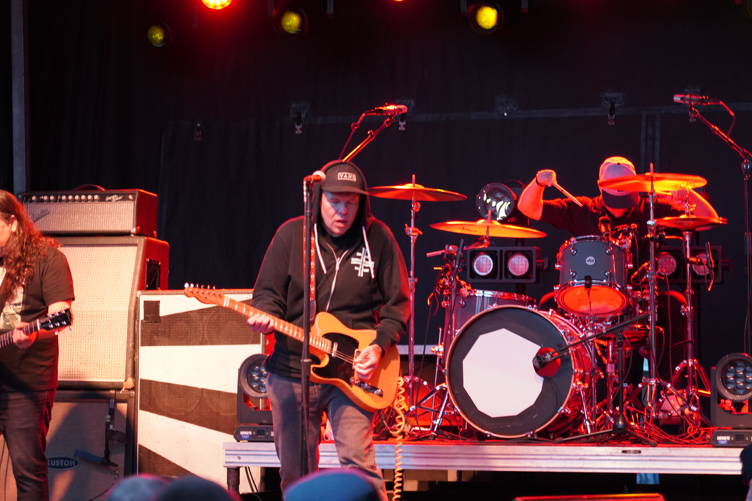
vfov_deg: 13.0
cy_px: 250
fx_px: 2193
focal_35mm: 105
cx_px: 376
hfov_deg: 19.5
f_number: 4
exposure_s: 1/160
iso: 5000
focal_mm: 105
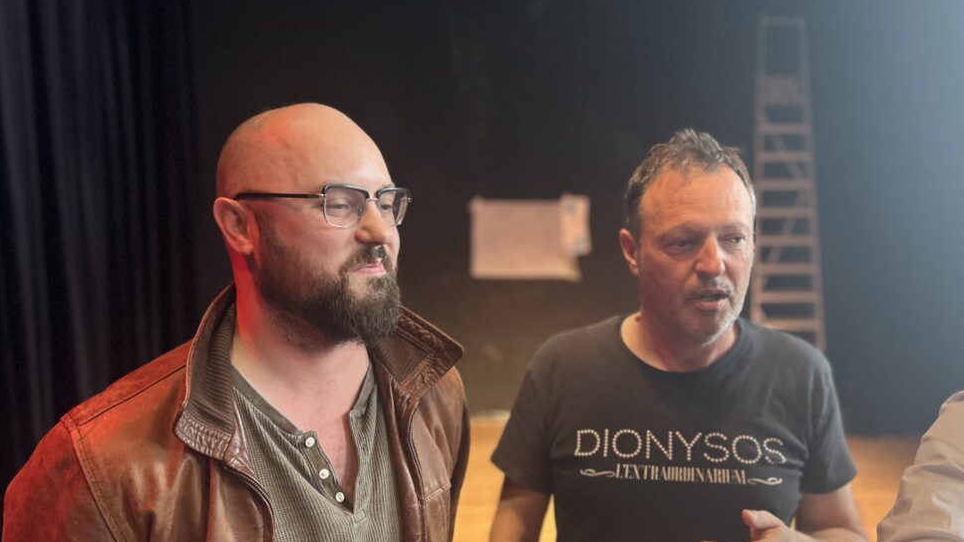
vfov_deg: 38.8
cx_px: 493
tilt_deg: -6.8
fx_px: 767
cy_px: 317
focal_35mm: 30
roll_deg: +0.5
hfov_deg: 64.3
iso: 500
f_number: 1.5
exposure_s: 1/50
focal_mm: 5.7
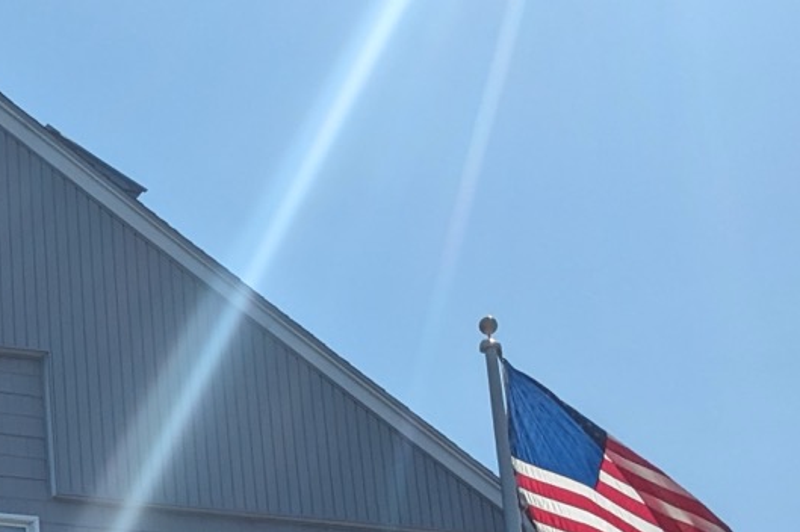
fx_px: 1888
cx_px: -94
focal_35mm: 85
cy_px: 665
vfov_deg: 15.4
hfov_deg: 22.5
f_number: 1.73
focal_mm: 4.38
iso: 60
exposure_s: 1/7812
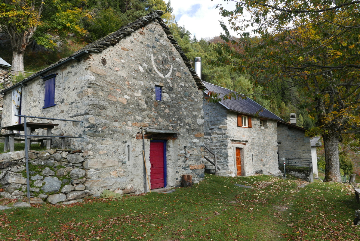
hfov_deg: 63.6
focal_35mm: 29
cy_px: 120
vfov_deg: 45.0
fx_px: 290
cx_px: 180
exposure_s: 1/200
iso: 200
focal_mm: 13
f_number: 5.6
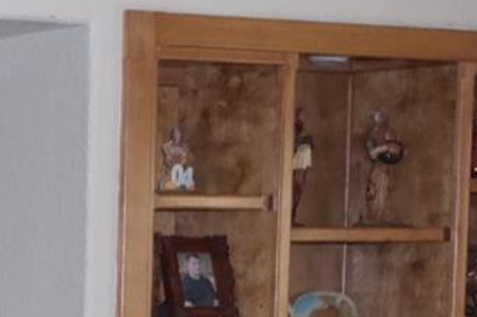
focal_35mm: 147
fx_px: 1946
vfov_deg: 9.1
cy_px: 492
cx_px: -481
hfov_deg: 12.3
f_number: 3.5
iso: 400
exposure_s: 1/40
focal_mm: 22
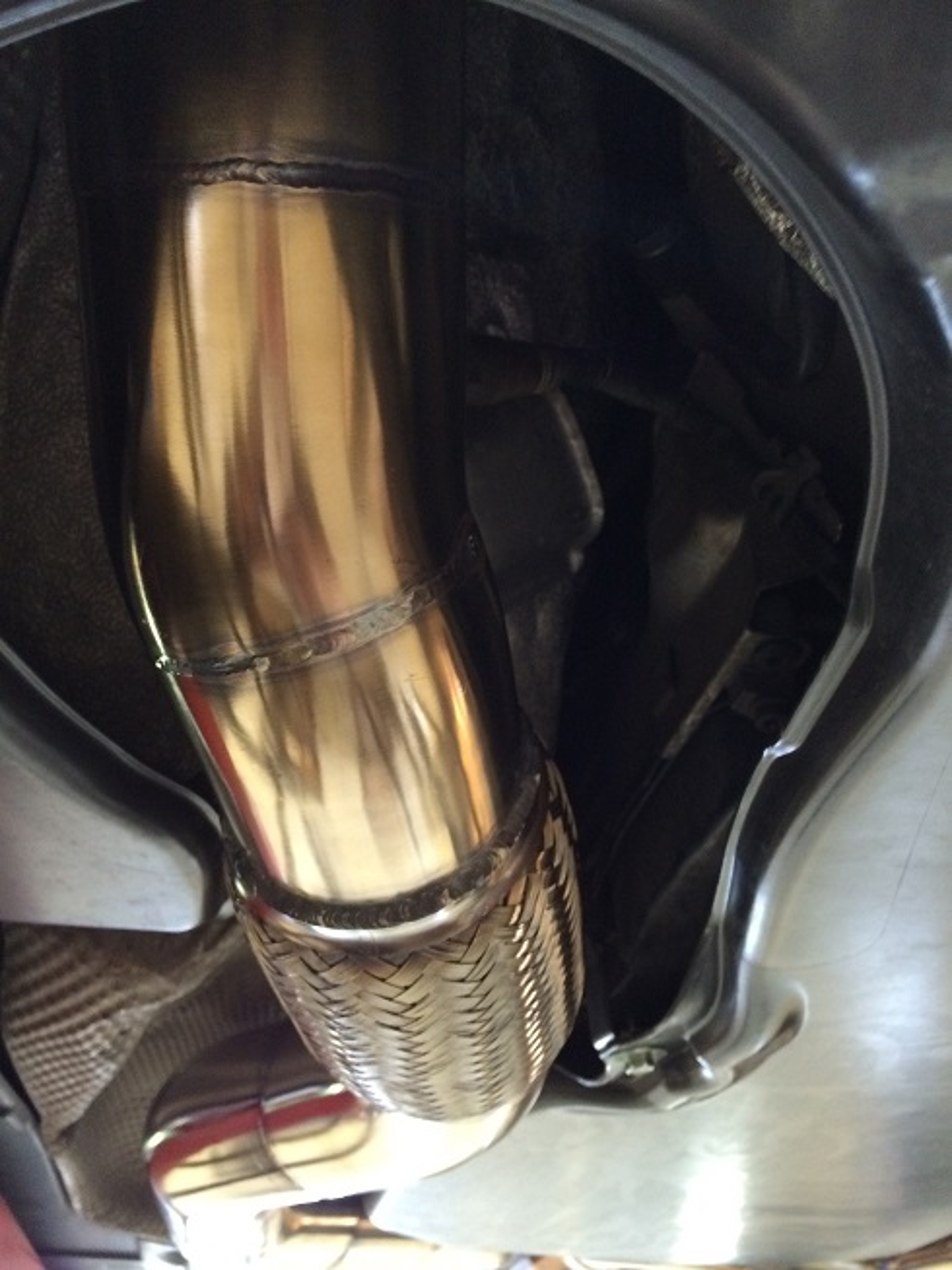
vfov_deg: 61.7
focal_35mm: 29
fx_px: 1063
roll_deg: -2.7
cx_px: 476
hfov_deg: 48.2
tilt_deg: +38.3
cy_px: 635
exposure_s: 1/20
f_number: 2.2
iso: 320
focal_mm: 4.15
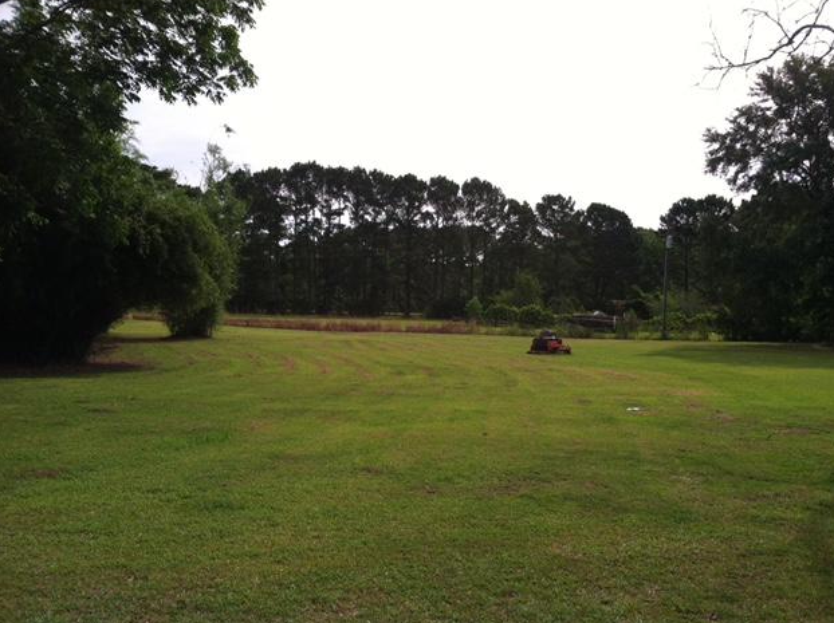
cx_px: 422
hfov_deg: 51.4
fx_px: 866
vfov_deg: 39.6
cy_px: 308
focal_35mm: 36
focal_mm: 3.85
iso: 80
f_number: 2.8
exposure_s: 1/1071
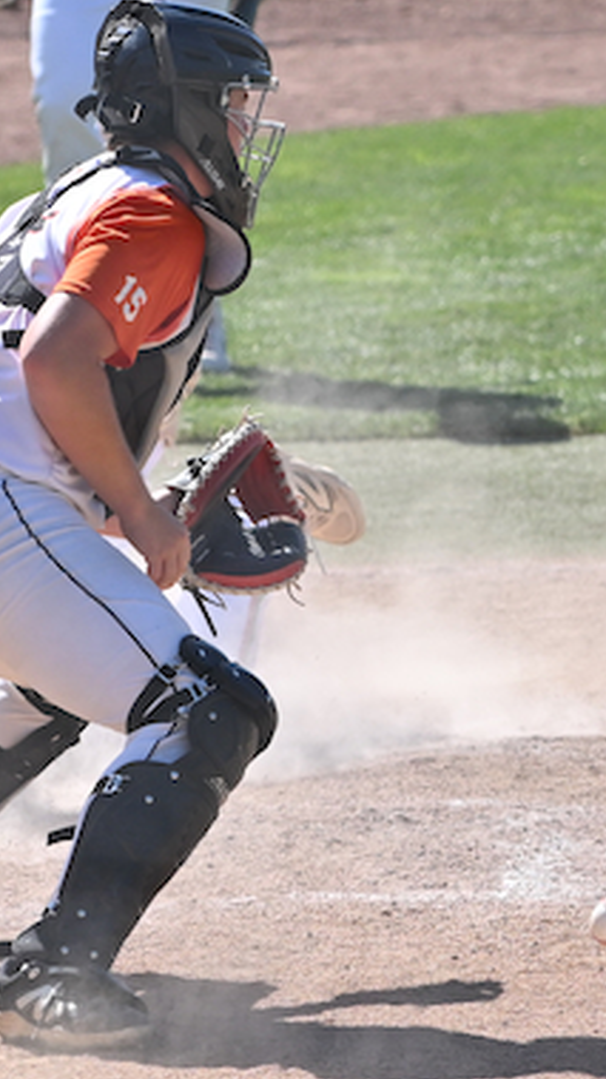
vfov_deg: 6.2
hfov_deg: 3.5
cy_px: 541
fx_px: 9976
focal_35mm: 349
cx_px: 122
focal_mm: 140
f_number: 4.5
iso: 220
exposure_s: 1/2000
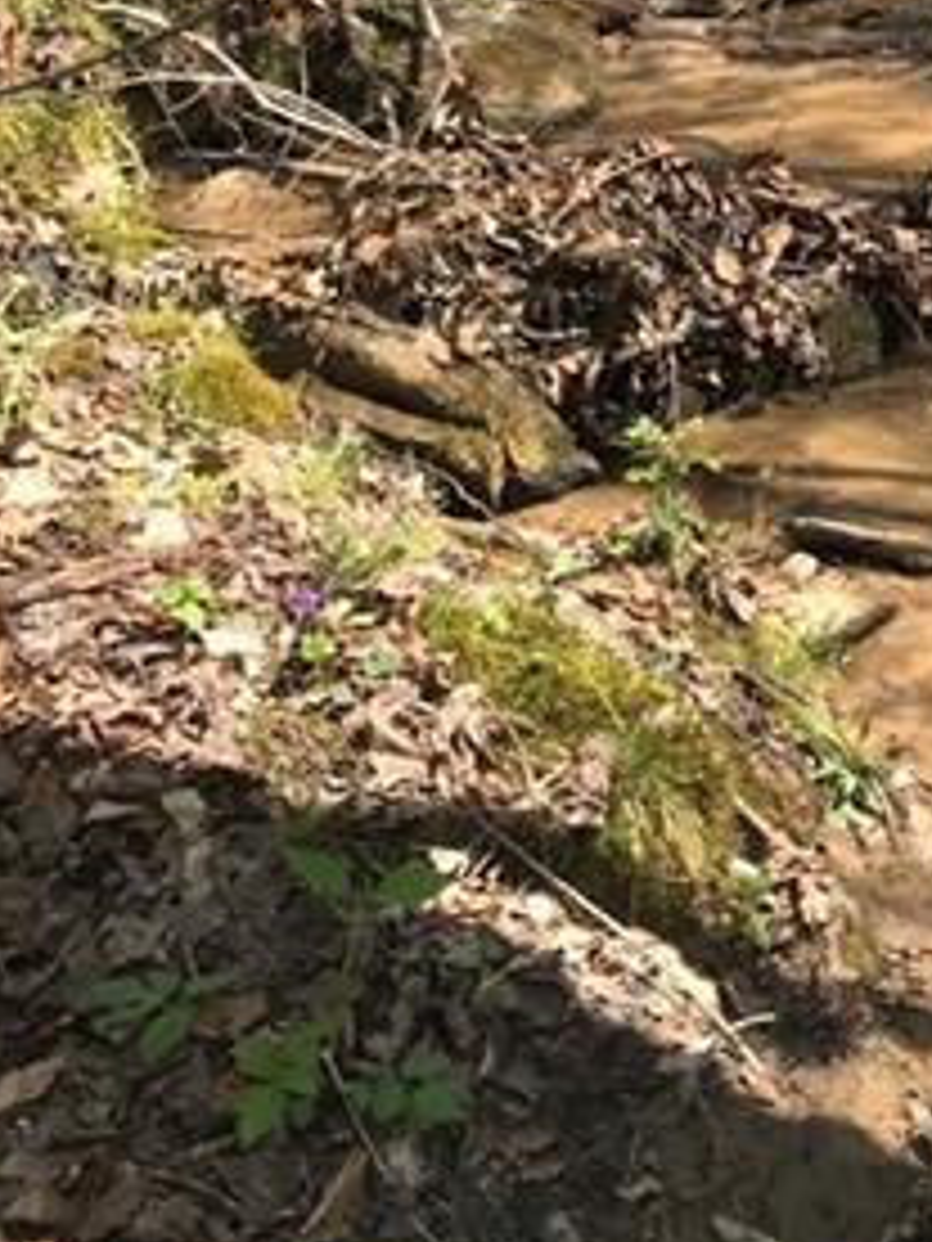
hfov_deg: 18.1
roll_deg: +2.3
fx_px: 2800
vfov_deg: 22.9
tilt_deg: -2.5
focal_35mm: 78
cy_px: -274
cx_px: 1063
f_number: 1.8
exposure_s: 1/512
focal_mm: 3.99
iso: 20
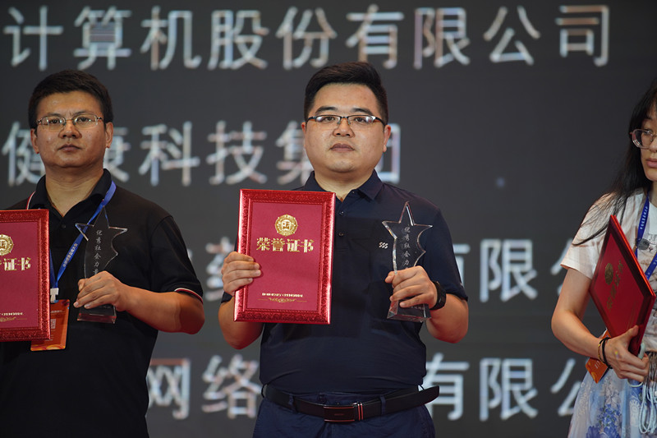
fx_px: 3649
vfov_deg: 6.9
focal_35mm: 200
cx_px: 328
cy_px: 219
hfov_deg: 10.3
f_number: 2.8
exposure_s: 1/160
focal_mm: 200
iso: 400
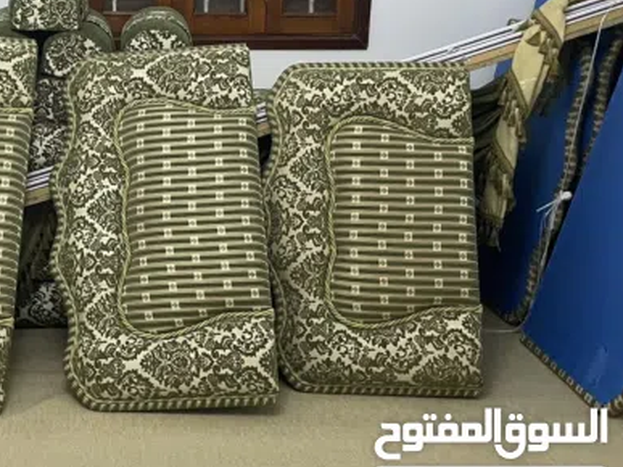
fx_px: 774
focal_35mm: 43
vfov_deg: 33.4
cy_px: 176
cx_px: 132
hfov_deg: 42.1
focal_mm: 4.2
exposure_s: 1/50
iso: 400
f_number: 1.6
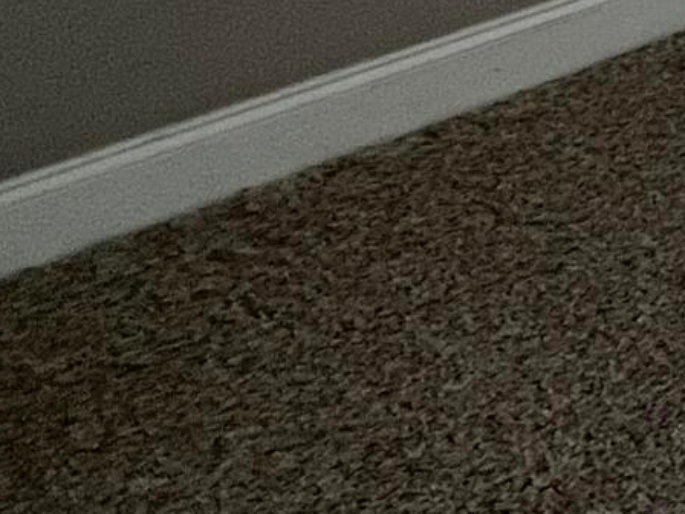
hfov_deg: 15.2
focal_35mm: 87
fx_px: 1722
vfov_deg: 13.6
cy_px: -618
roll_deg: +1.5
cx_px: 1567
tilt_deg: -4.2
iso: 160
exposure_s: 1/120
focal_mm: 1.57
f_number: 1.8
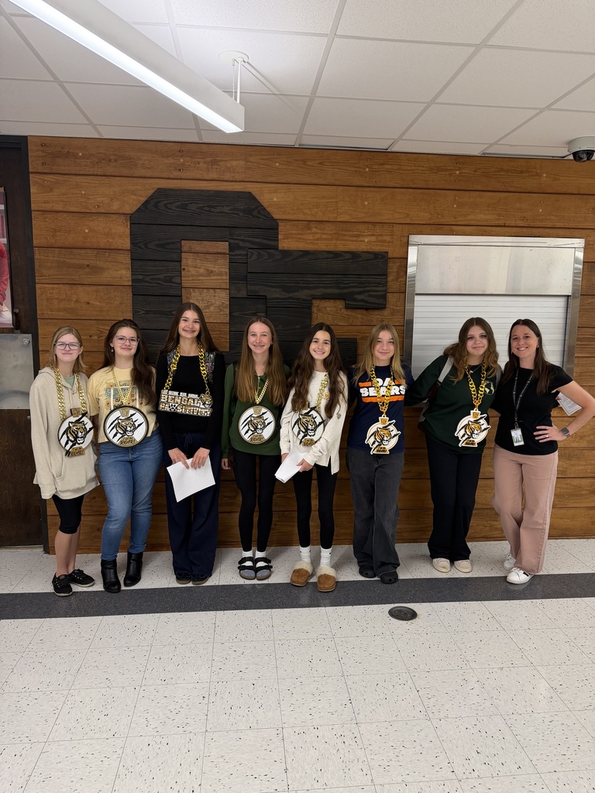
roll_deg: -0.7
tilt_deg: -8.5
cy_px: 396
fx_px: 550
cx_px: 298
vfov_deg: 71.6
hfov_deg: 56.8
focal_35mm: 24
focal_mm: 6.76
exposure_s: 1/120
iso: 200
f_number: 1.78
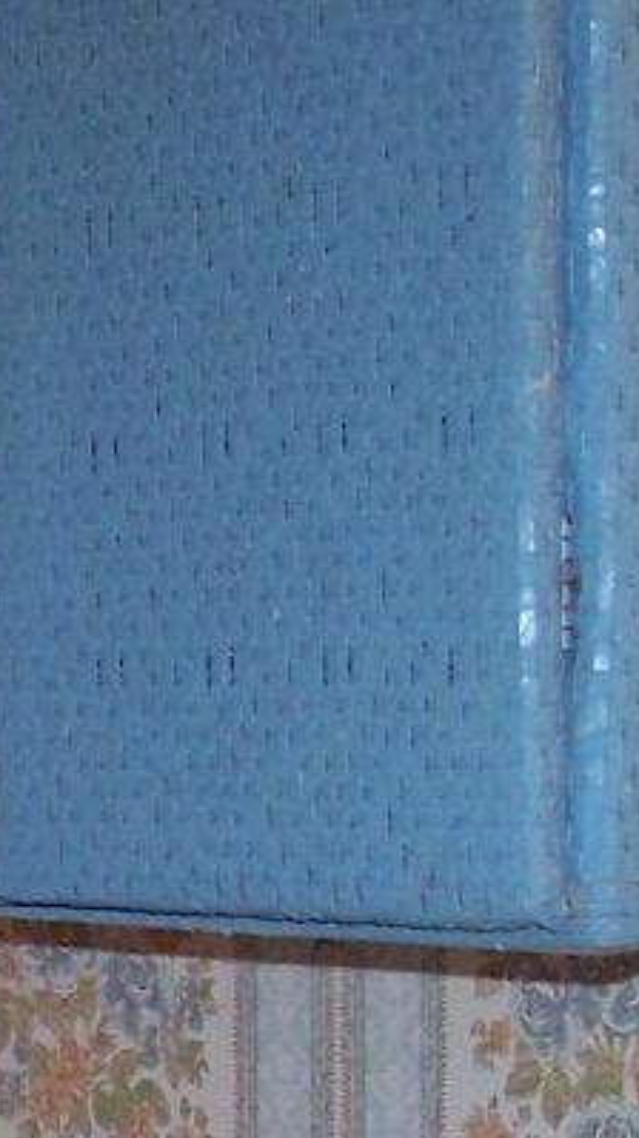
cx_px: -106
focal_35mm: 161
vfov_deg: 13.1
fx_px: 4857
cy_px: 1246
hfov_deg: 7.5
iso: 140
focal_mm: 6.3
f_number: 2.8
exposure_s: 1/60
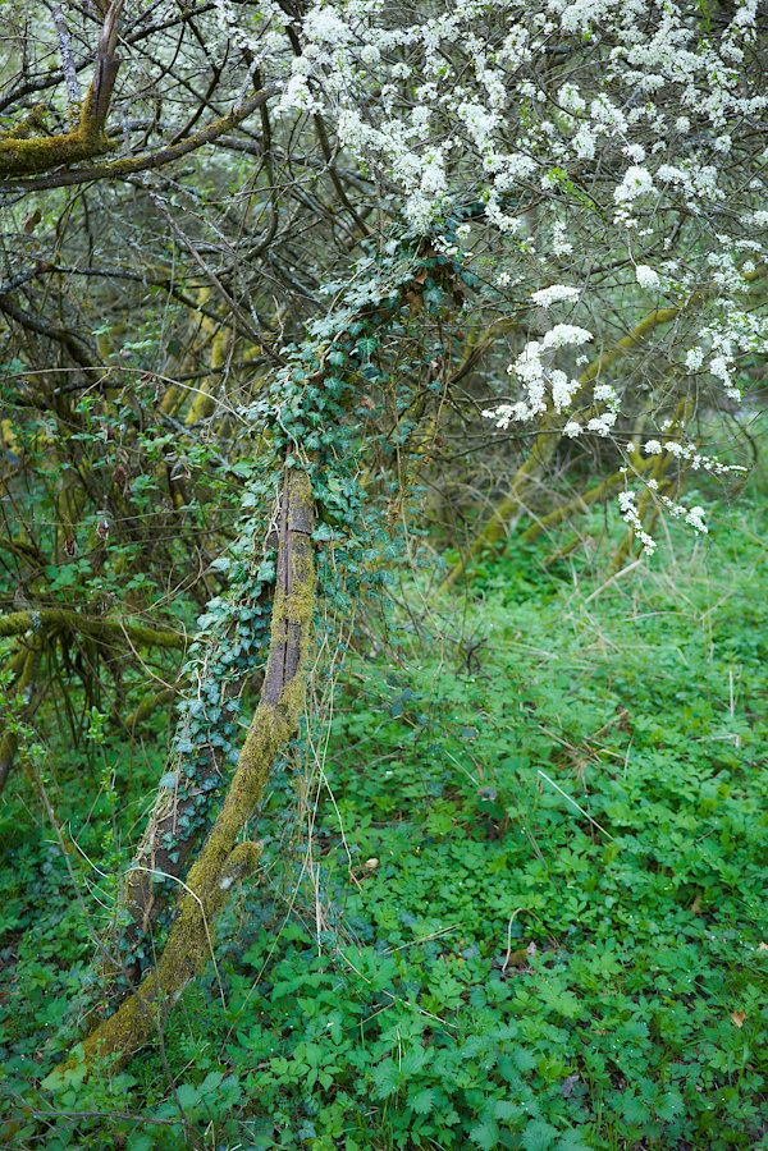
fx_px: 1120
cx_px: 384
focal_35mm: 35
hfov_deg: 37.9
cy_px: 576
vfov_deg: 54.4
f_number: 2.8
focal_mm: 35
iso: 100
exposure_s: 1/13
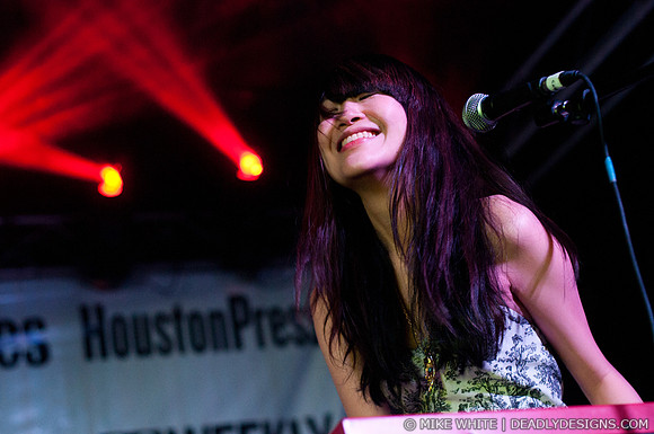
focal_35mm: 75
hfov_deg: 27.0
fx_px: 1361
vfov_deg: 18.1
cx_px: 327
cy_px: 217
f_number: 2.5
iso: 1600
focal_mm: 50
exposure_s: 1/100
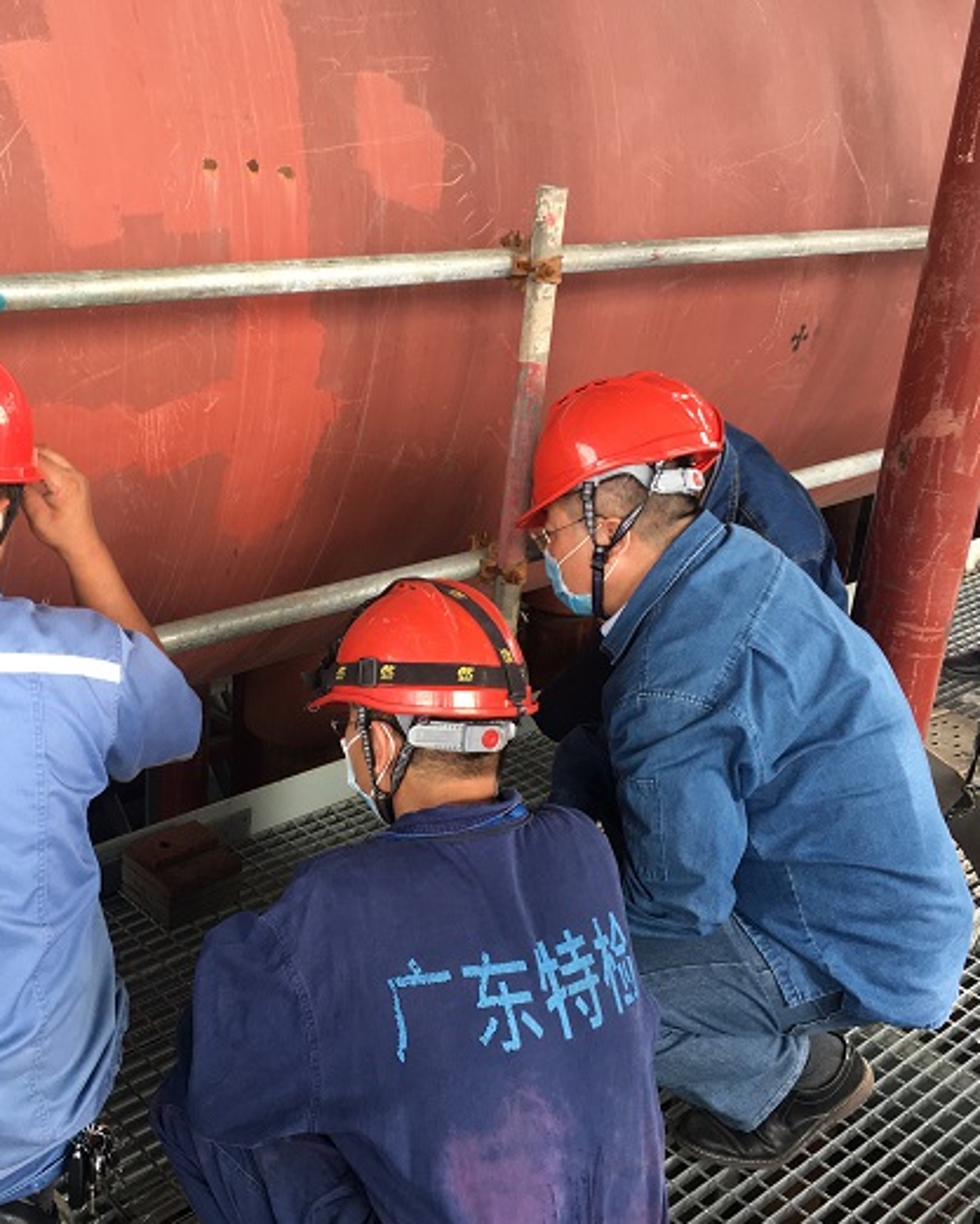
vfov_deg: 47.9
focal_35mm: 38
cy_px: 612
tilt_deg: -21.2
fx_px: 1377
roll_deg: -3.3
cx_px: 329
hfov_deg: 38.7
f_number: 2.2
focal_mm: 4.15
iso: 40
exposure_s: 1/100
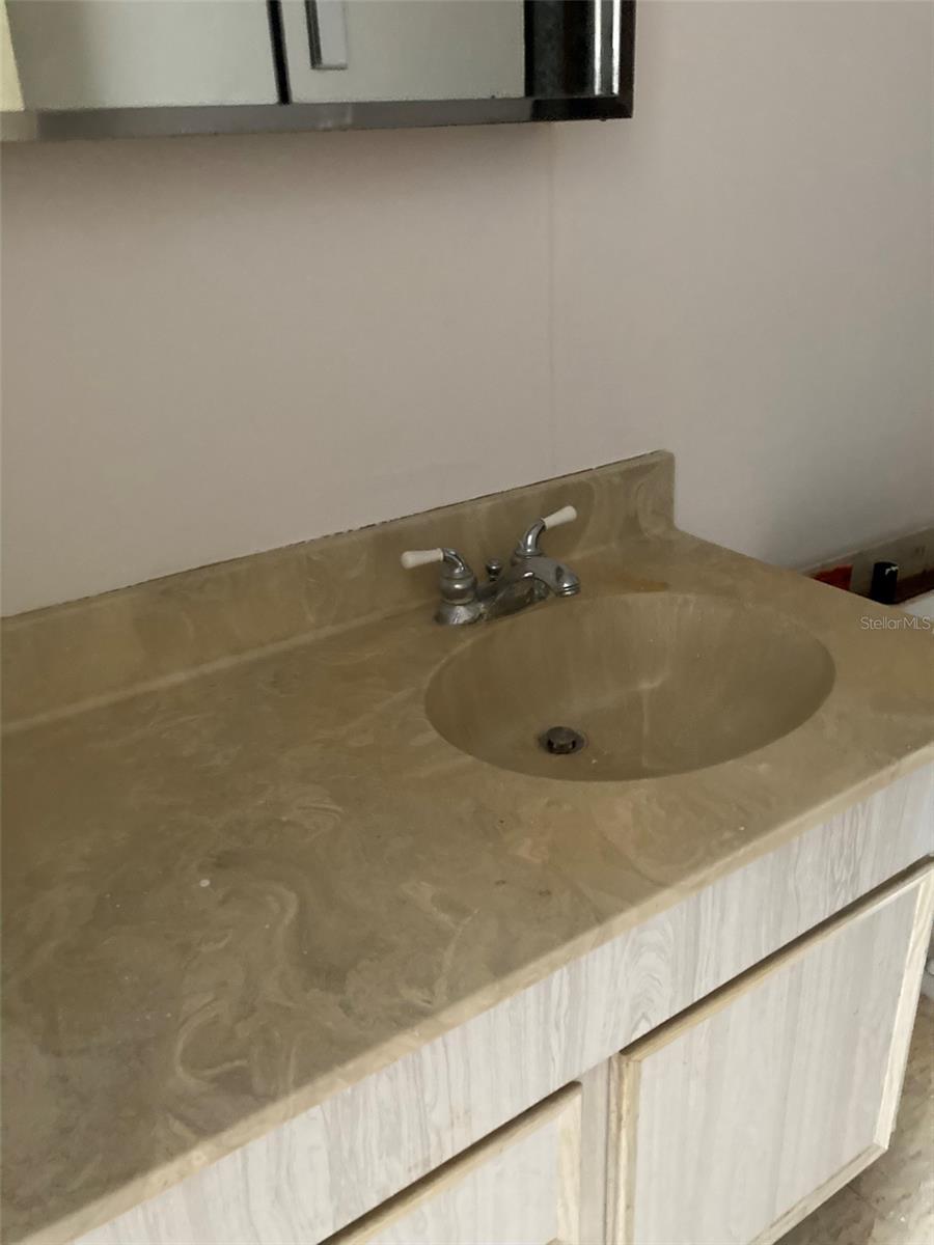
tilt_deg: -24.0
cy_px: 622
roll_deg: +2.5
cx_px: 467
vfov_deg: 63.4
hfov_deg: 49.7
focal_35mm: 28
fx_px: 1007
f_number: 1.8
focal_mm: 3.99
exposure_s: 1/30
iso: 500
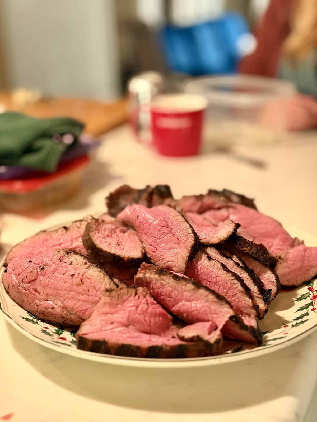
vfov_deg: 39.7
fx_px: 586
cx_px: 158
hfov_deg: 30.3
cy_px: 211
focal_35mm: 48
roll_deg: +1.4
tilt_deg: -21.5
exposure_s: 1/40
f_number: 1.78
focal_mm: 6.76
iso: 500
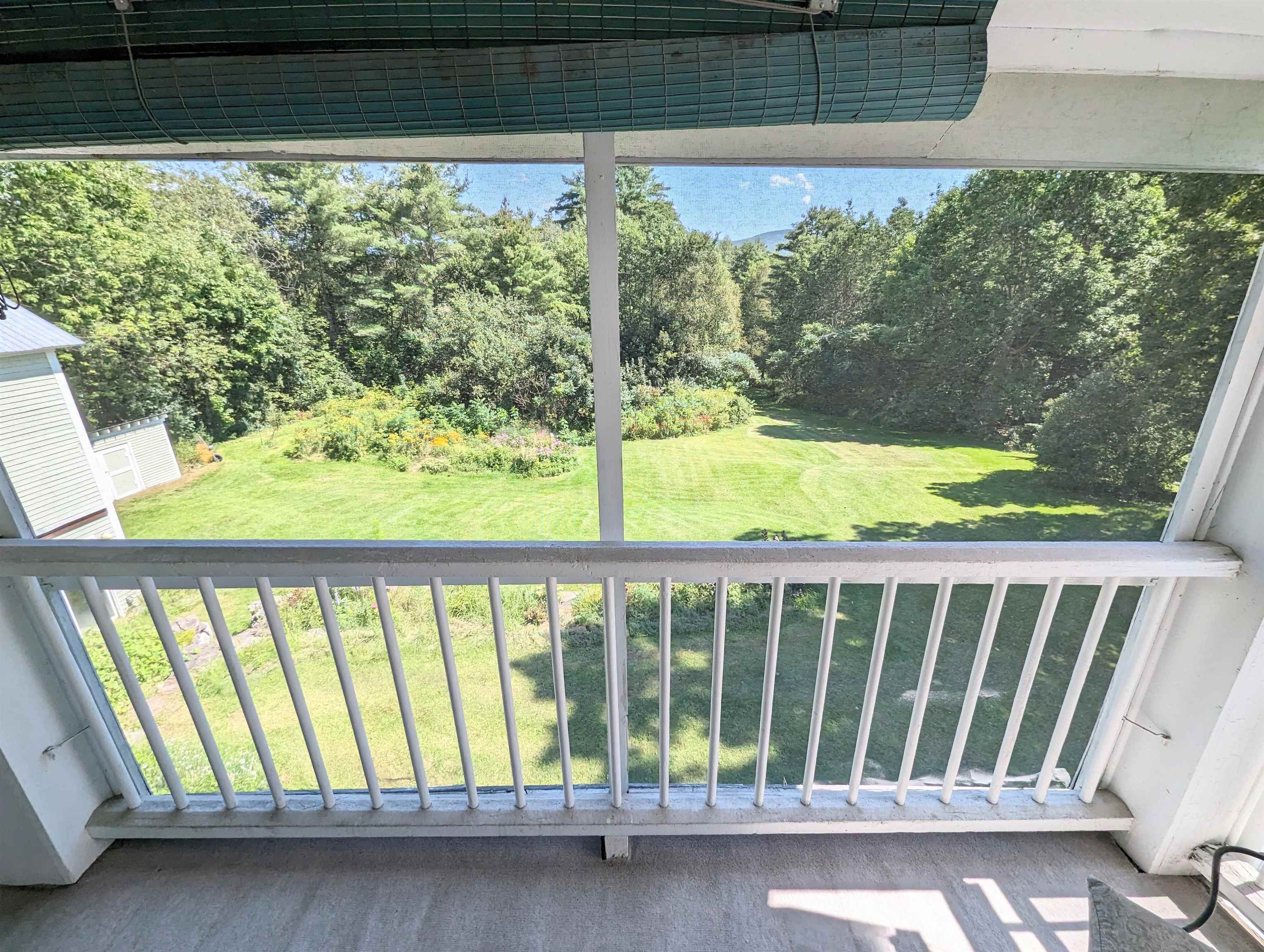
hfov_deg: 106.1
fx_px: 475
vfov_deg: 90.1
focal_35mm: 13
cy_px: 476
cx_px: 632
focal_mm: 1.95
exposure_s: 1/801
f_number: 2.2
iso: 45
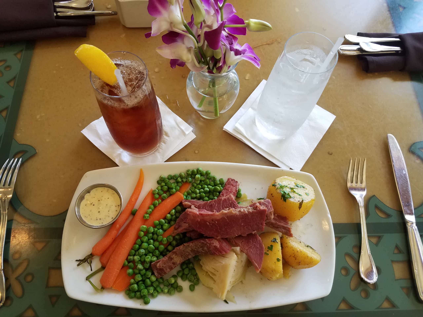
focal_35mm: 26
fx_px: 318
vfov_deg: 53.1
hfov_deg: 67.3
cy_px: 158
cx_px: 212
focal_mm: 4.2
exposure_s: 1/60
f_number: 1.7
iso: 64
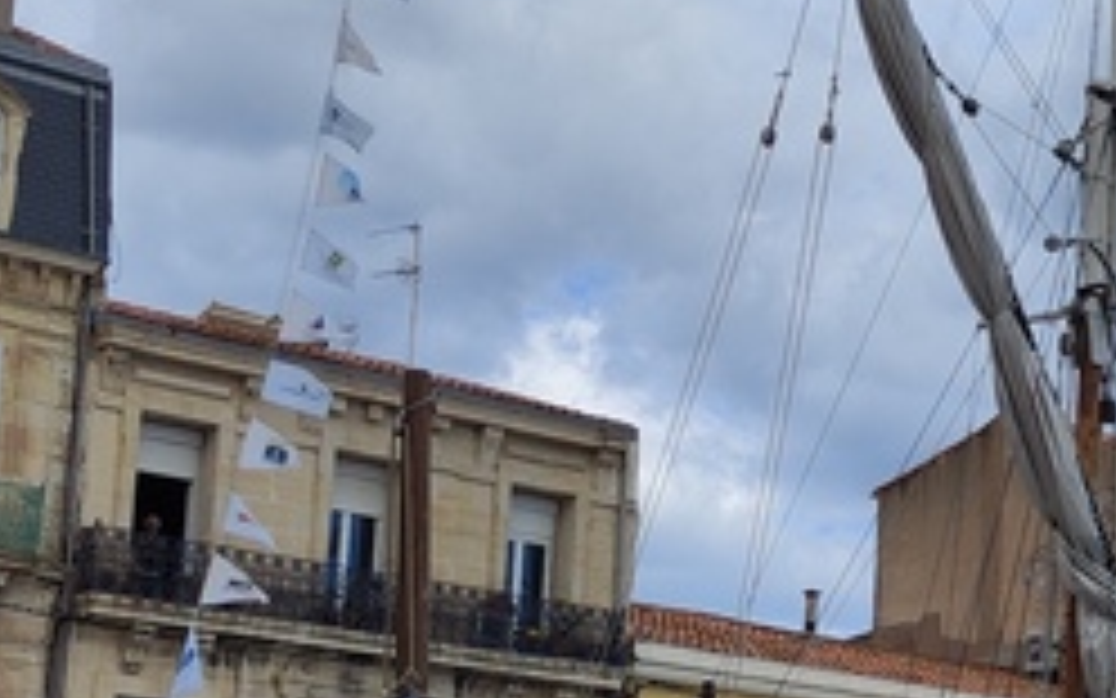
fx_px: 3194
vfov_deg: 12.4
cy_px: 585
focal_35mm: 105
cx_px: 1454
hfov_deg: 18.4
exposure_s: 1/2529
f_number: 1.88
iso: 50
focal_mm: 5.59
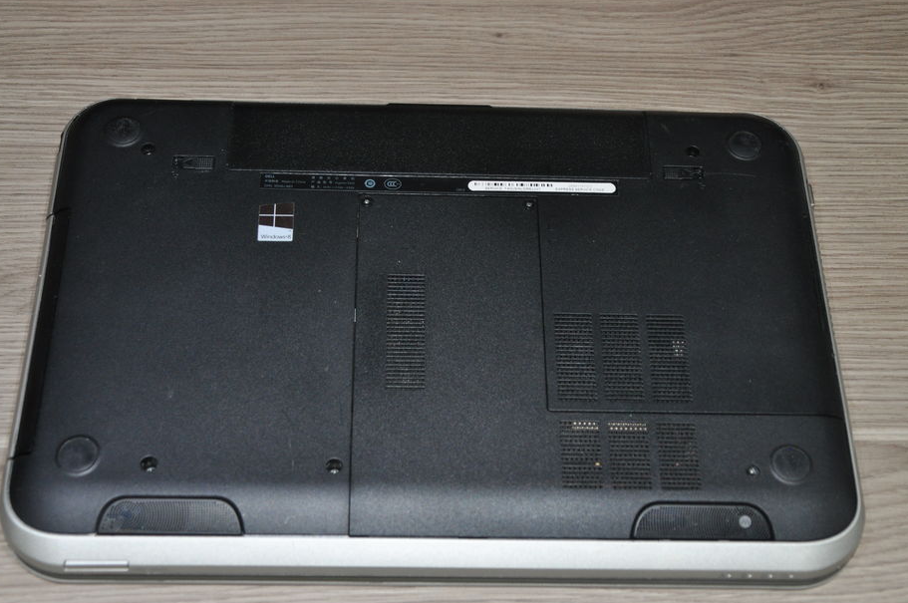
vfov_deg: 24.1
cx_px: 470
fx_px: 1411
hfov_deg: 35.7
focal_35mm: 56
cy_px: 311
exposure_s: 1/60
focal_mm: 34
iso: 800
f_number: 4.5
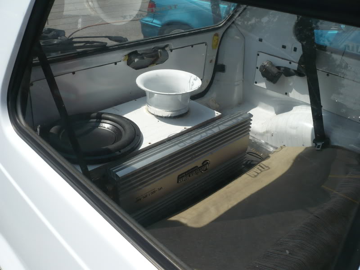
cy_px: 135
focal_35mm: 35
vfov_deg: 40.7
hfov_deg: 52.6
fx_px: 364
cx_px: 180
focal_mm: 5.8
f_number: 8
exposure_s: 1/320
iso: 100
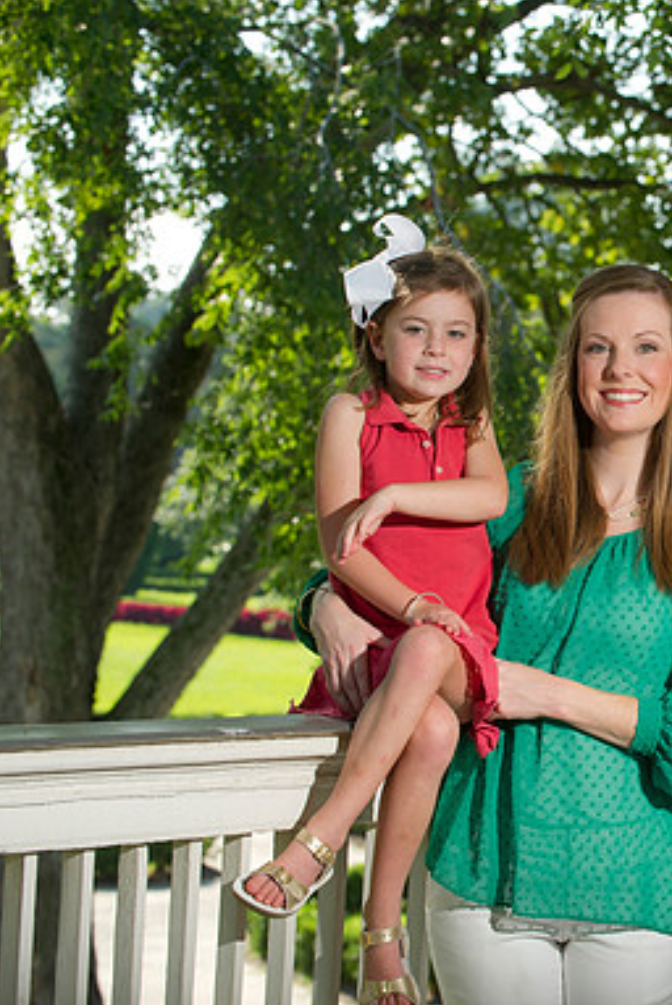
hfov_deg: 10.5
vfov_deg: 15.8
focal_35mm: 130
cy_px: 504
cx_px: 722
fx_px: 3633
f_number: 5.6
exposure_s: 1/320
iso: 320
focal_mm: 86
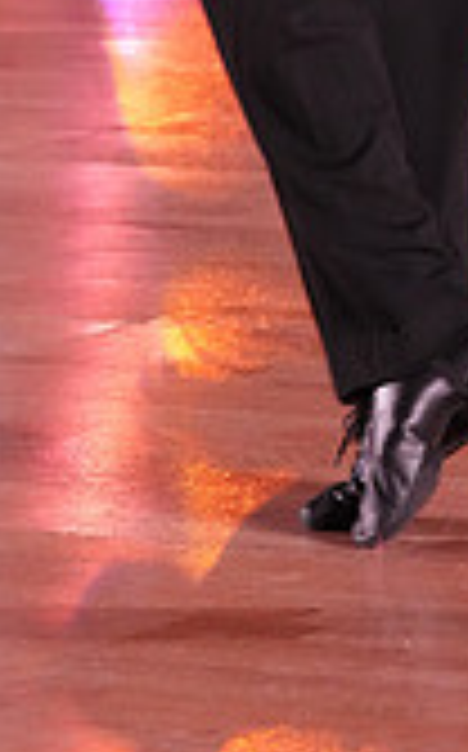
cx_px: 214
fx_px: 8471
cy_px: -468
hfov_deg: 3.2
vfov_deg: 5.0
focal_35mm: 414
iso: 5000
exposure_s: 1/250
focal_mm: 117
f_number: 6.3
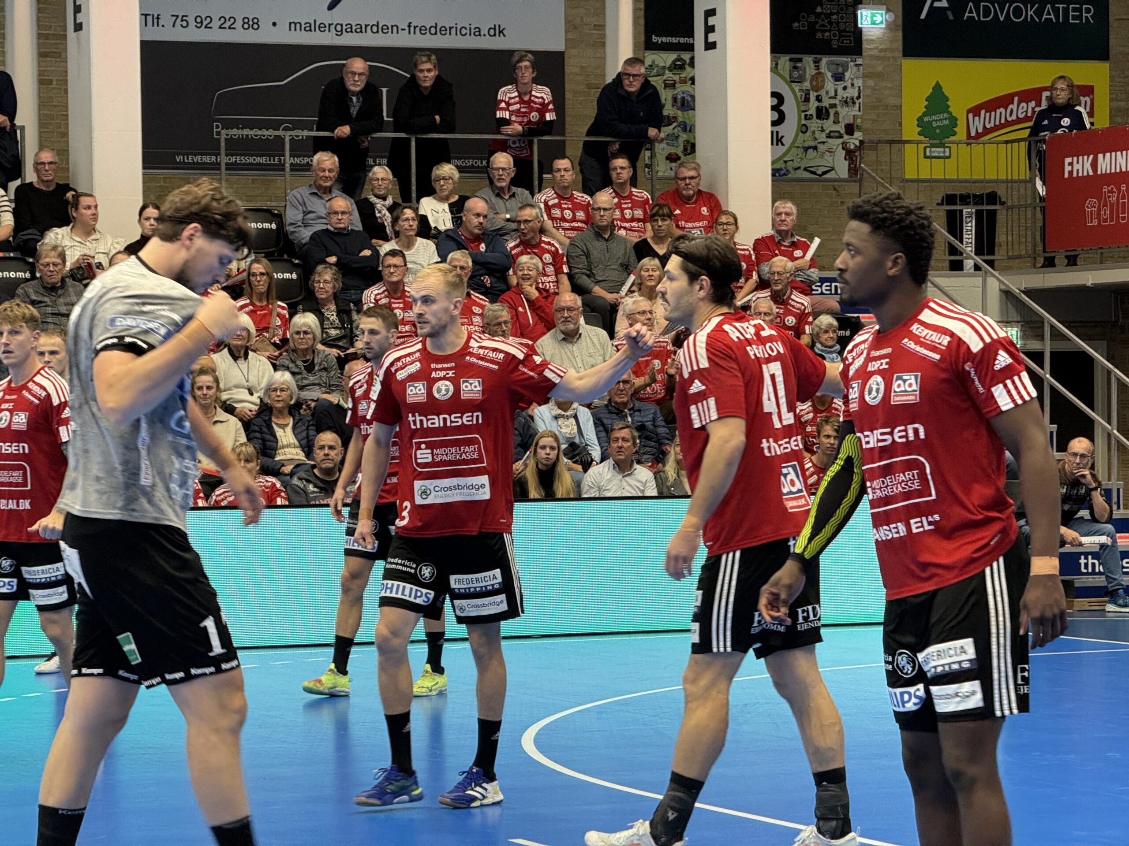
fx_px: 3914
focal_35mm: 120
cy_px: 423
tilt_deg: -0.4
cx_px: 564
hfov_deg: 16.4
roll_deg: -0.2
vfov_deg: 12.3
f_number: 2.8
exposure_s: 1/70
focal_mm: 15.66
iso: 200
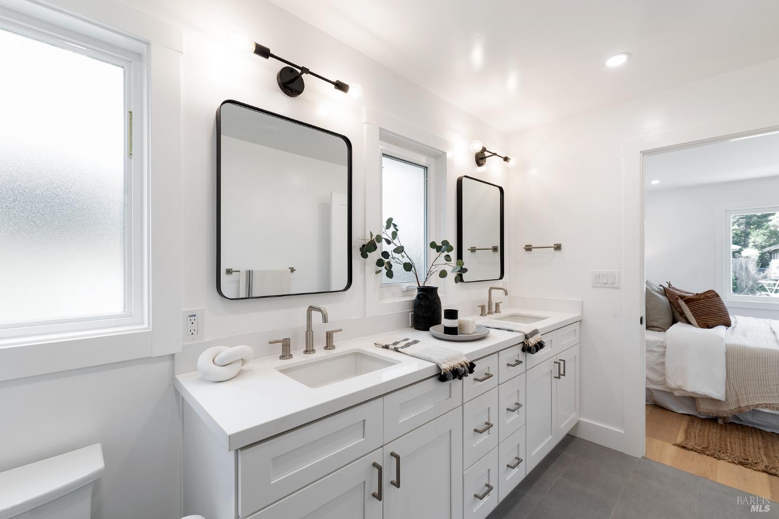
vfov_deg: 77.3
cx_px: 390
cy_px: 260
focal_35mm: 15
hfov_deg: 100.4
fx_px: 324
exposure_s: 1/25
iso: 400
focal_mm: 15
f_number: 9
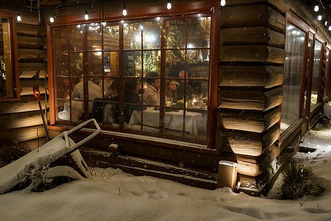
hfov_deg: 54.2
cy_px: 111
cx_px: 165
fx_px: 324
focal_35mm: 35
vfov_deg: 37.7
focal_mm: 35
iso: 3200
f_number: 2.2
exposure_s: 1/250
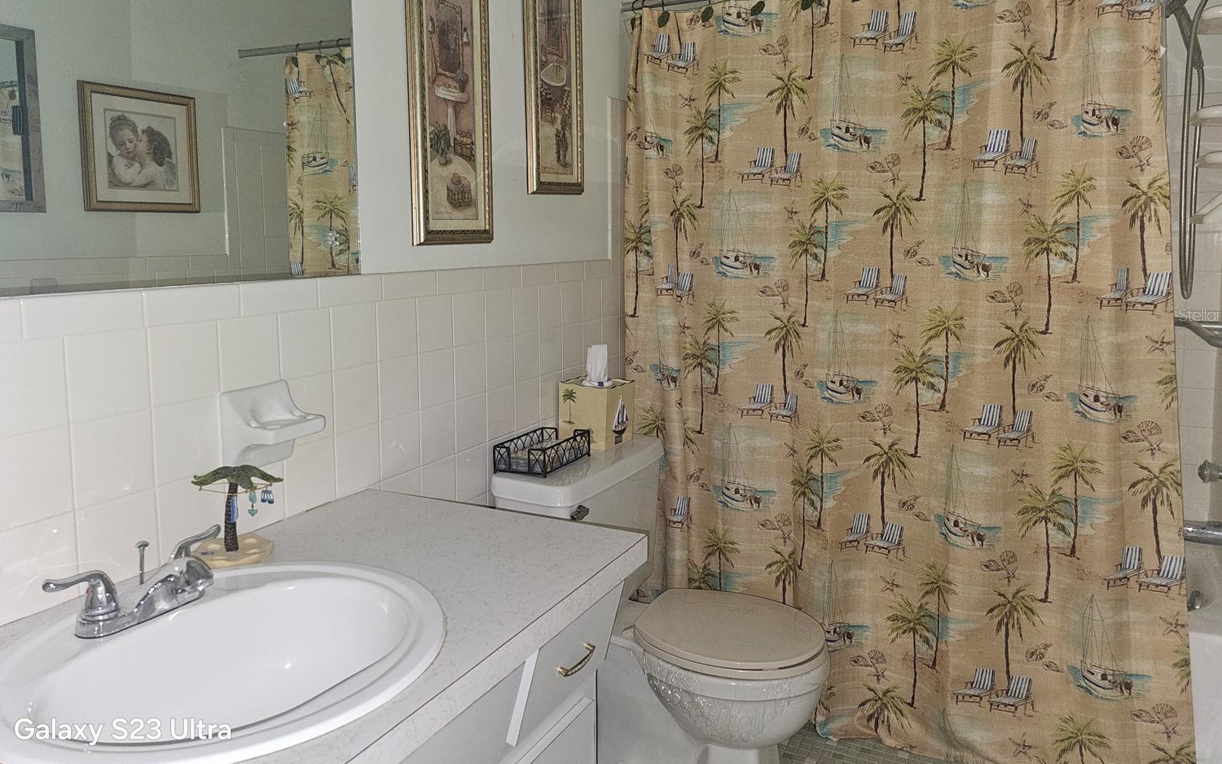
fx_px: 866
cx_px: 604
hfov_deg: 70.4
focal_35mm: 26
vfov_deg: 47.4
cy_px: 314
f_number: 1.7
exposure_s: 1/19.2
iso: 125
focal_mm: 6.3
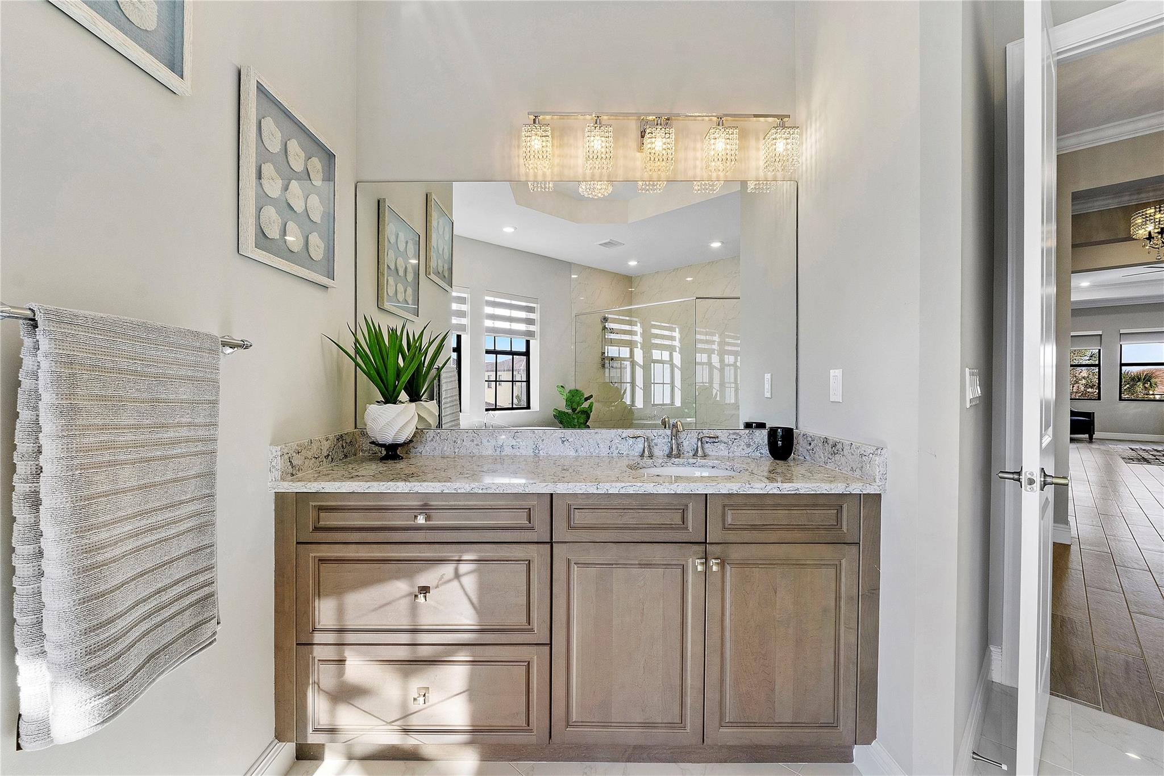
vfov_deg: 77.3
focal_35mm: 15
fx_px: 485
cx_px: 582
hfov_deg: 100.4
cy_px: 388
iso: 160
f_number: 11
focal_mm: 10
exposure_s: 1/20
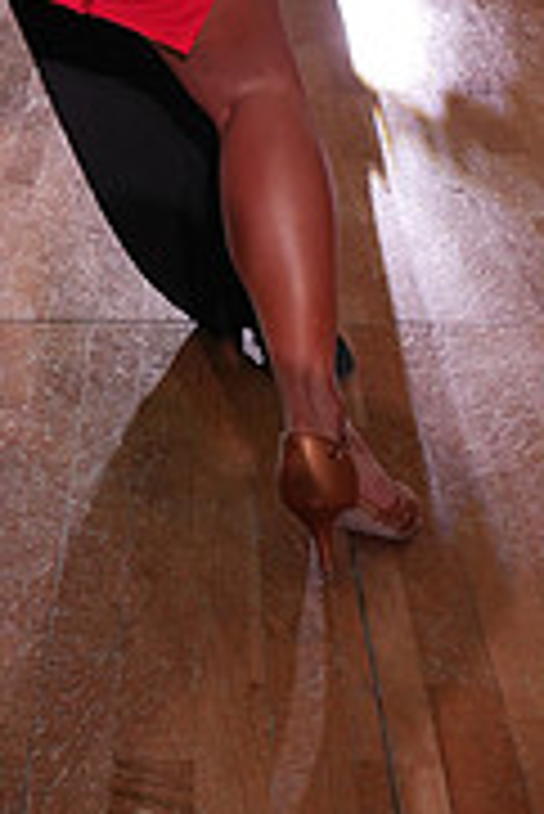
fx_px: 1742
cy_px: -247
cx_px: -2
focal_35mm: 77
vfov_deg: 23.3
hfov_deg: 17.3
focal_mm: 24
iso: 1250
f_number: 4
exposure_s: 1/500
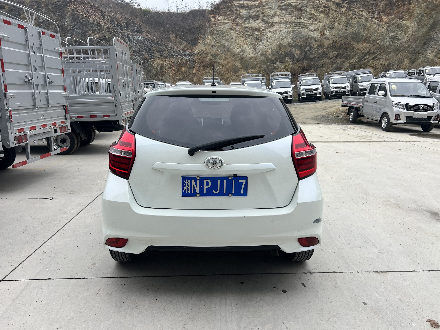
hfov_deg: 67.3
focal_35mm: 26
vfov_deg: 53.1
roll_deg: +0.5
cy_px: 165
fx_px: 330
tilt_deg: -14.2
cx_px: 220
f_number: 1.5
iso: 50
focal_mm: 5.7
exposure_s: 1/1431
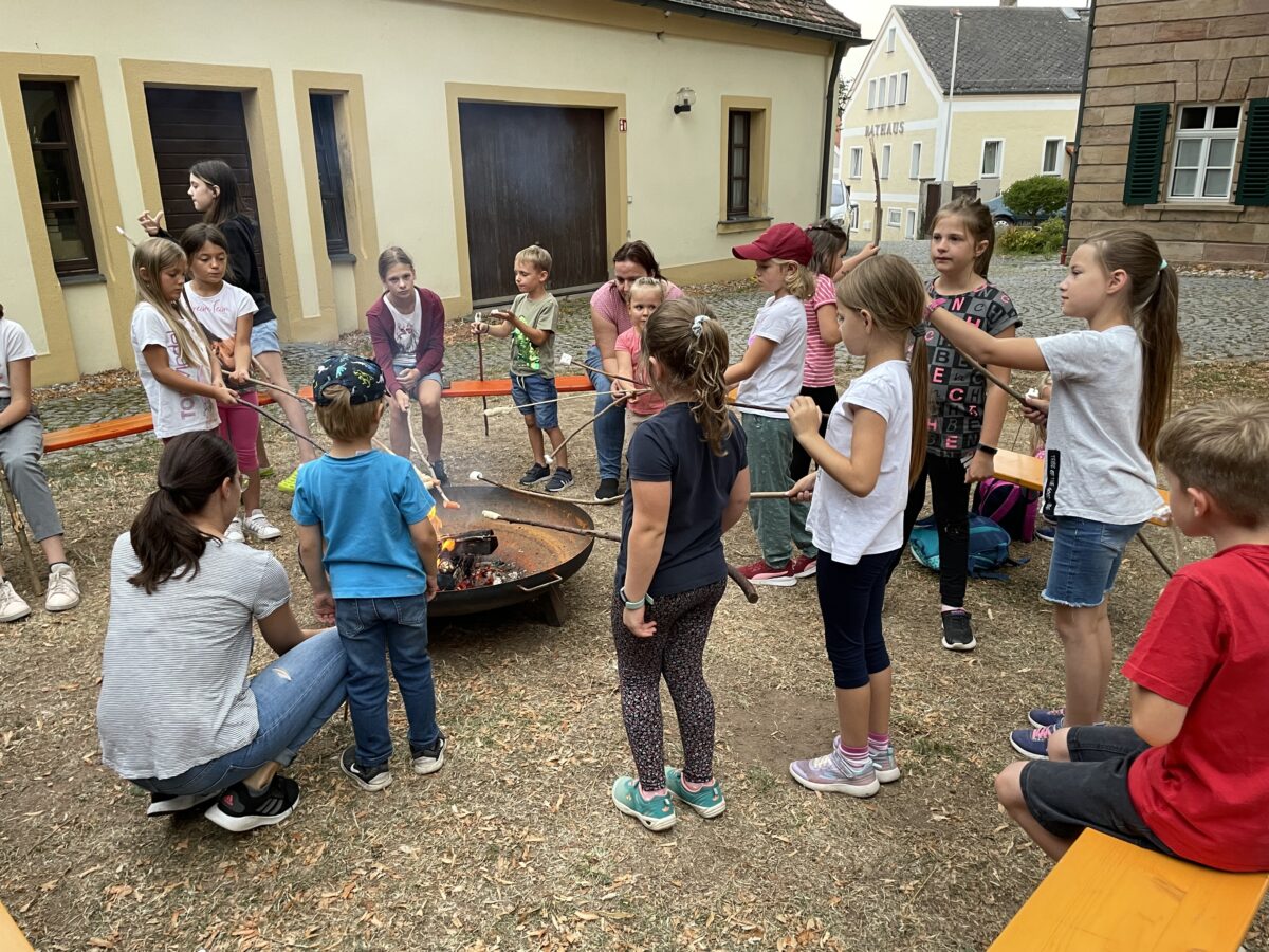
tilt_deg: -18.6
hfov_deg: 67.3
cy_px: 476
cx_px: 634
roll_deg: +2.2
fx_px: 953
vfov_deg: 53.1
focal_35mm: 26
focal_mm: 4.2
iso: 125
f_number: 1.6
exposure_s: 1/70
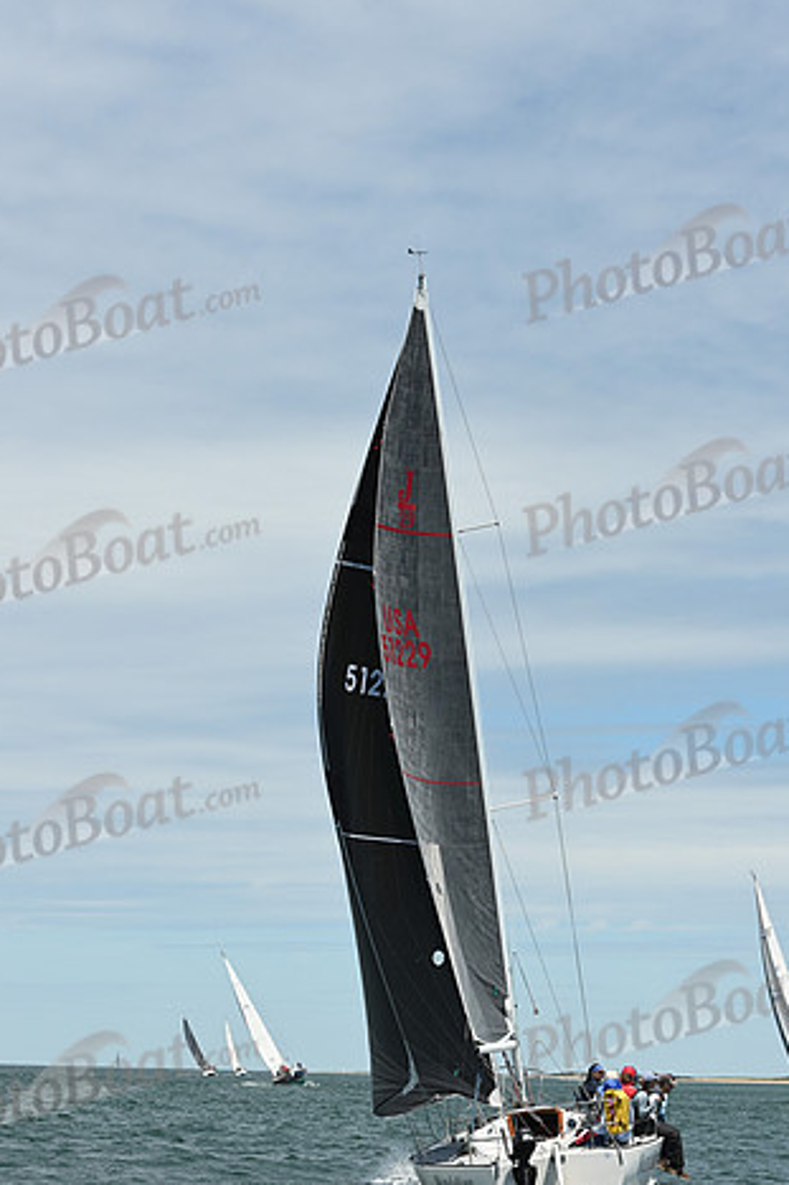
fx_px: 2862
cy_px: 660
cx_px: 392
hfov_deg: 15.7
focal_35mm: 87
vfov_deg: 23.4
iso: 320
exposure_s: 1/1000
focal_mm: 70
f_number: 8
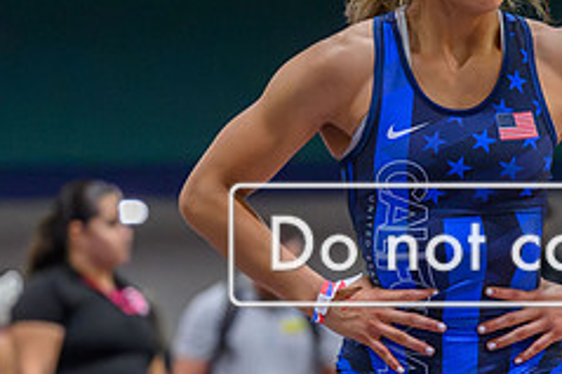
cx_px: 456
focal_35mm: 255
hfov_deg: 8.1
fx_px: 3978
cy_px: 242
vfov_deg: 5.4
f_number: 3.2
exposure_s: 1/800
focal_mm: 96
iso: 12800
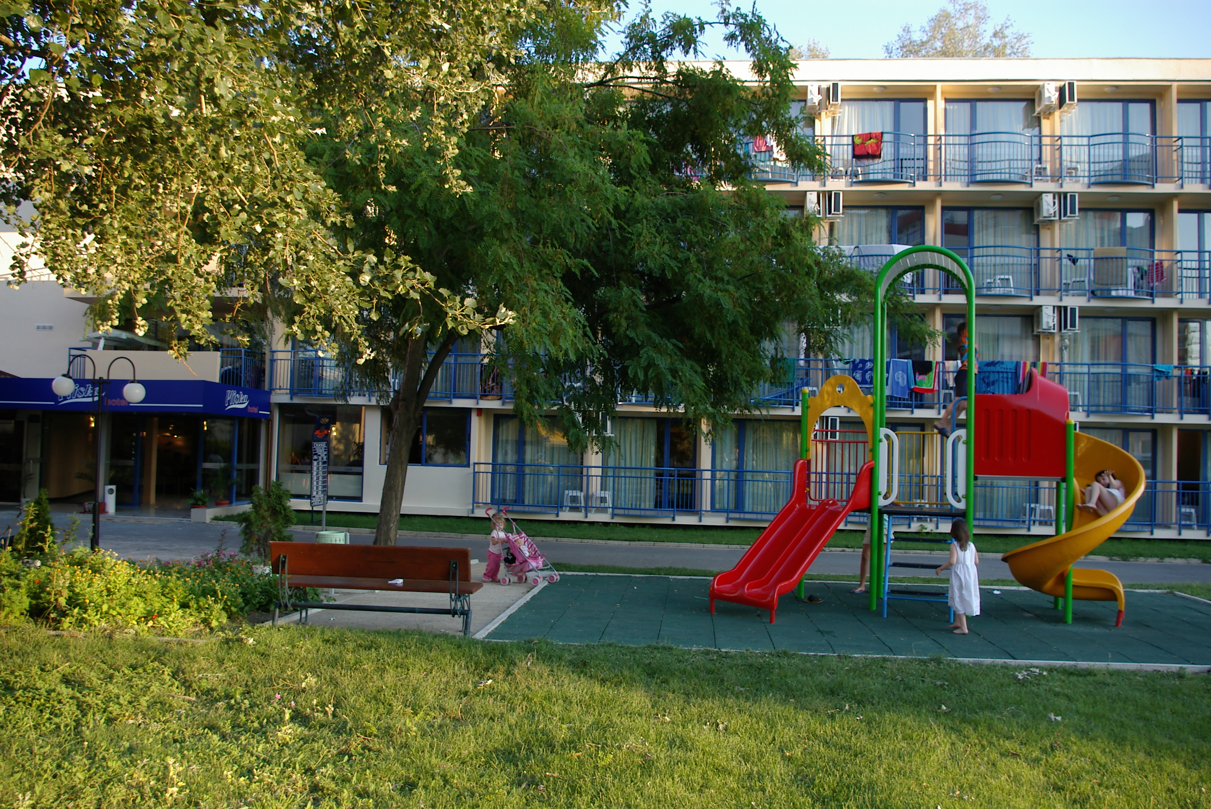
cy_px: 404
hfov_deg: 61.9
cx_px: 606
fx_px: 1010
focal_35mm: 30
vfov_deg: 43.6
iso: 200
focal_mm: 20
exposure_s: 1/90
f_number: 6.7
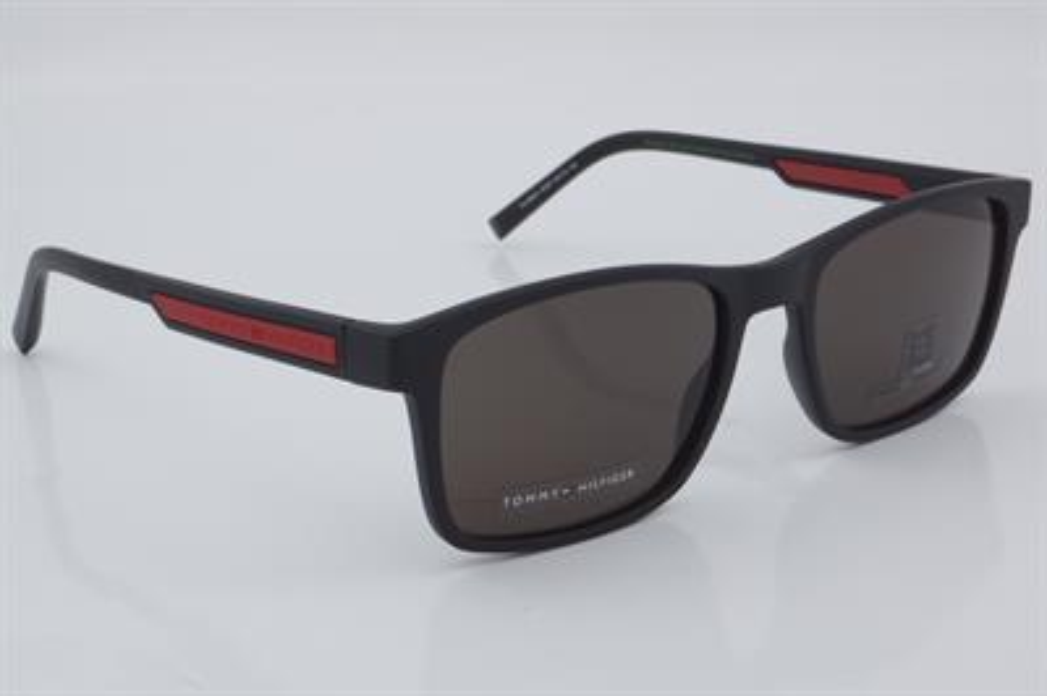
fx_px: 2179
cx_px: 524
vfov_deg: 18.2
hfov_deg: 27.0
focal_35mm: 75
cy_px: 348
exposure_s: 1/4
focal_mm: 50
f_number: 32
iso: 100
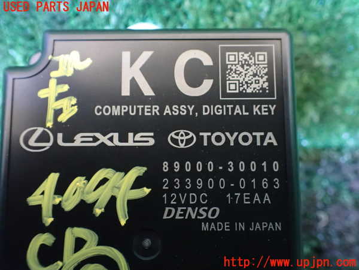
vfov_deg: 46.8
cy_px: 135
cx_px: 180
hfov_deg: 60.0
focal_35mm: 30
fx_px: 311
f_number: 2.3
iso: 1600
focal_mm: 5.4
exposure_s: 1/30
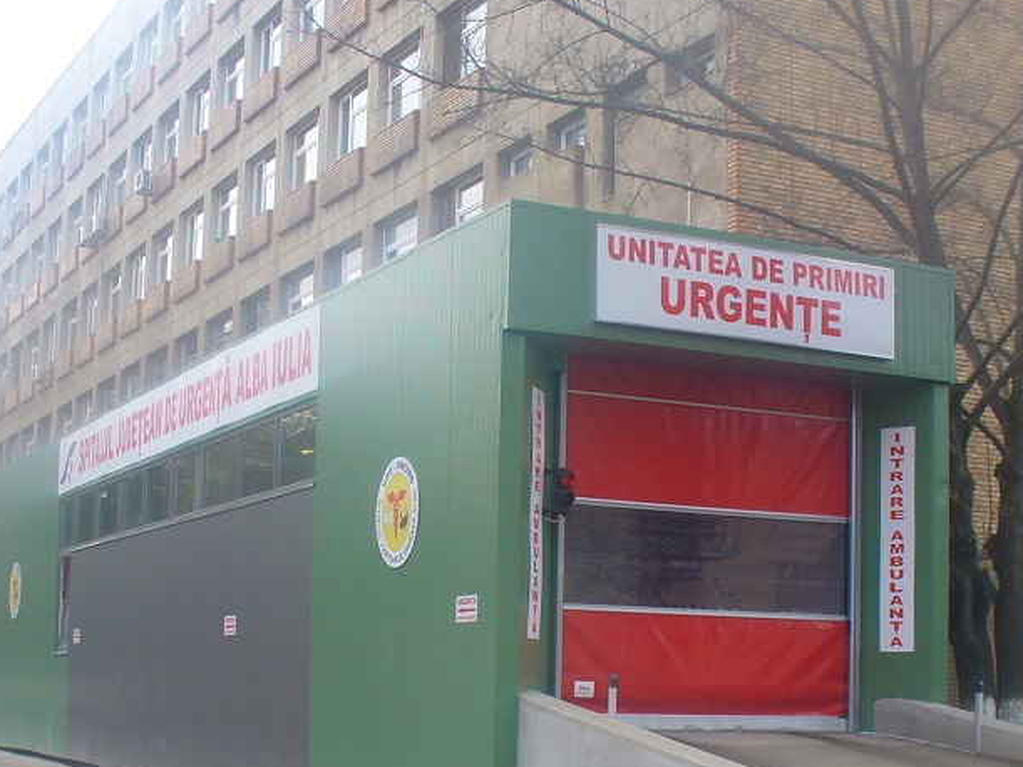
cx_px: 501
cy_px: 538
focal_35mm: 62
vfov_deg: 23.5
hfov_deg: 31.2
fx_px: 1832
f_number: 2.8
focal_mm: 6.1
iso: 64
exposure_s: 1/250
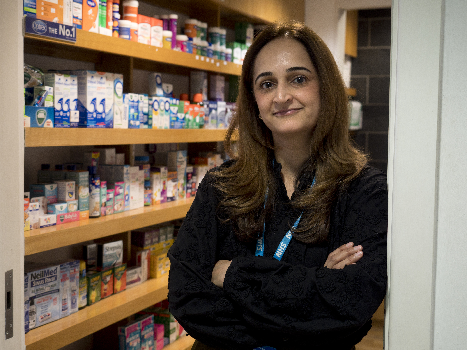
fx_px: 675
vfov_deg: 29.1
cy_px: 176
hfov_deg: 38.2
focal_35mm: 50
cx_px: 223
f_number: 2.8
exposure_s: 1/50
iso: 400
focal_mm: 23
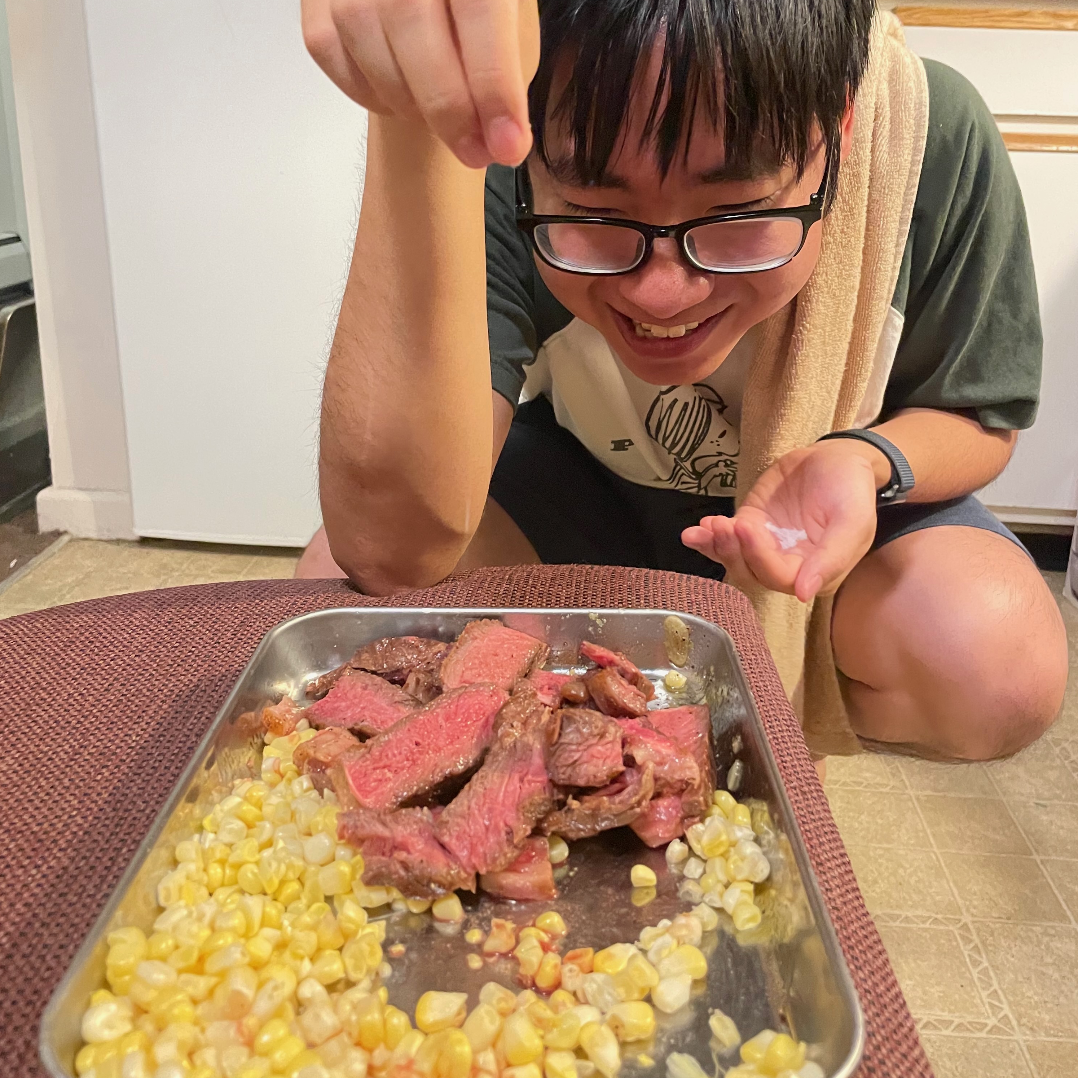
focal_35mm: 31
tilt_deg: -14.4
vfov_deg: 52.2
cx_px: 541
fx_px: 1092
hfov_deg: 52.5
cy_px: 440
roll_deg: -2.5
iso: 500
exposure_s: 1/30
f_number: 1.6
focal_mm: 4.2
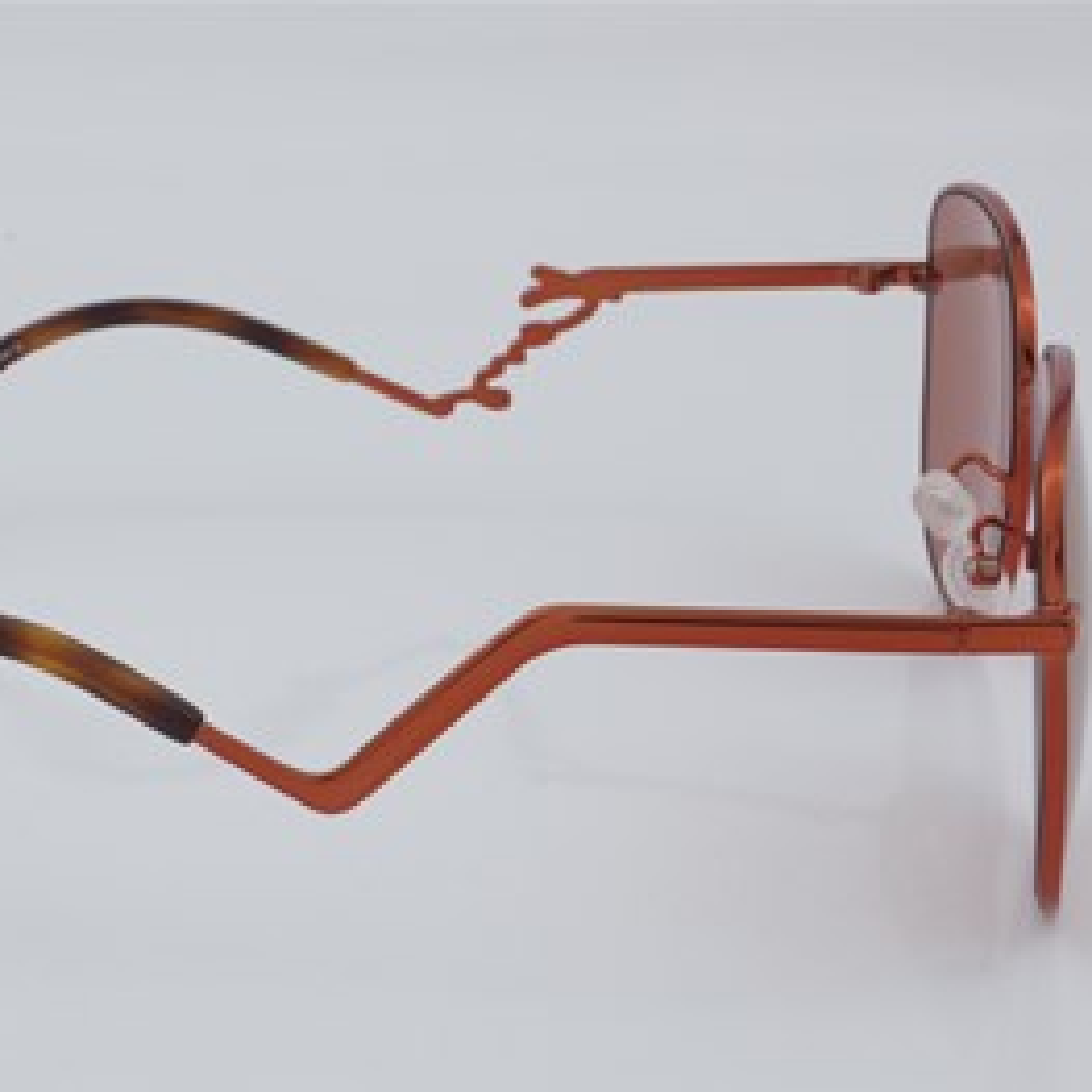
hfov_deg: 17.8
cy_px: 548
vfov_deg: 17.9
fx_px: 3462
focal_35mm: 97
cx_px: 316
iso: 100
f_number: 32
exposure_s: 1/4
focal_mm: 50
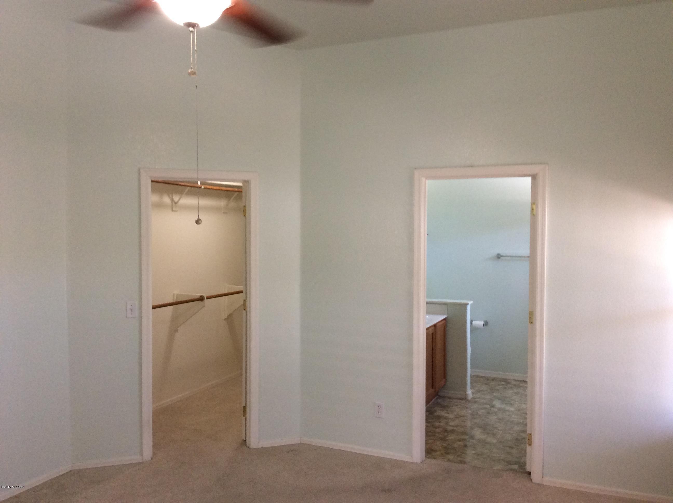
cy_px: 252
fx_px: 621
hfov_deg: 56.9
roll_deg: -2.2
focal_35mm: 32
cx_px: 336
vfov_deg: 44.1
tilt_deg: -3.3
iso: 80
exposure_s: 1/25
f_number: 2.4
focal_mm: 3.3
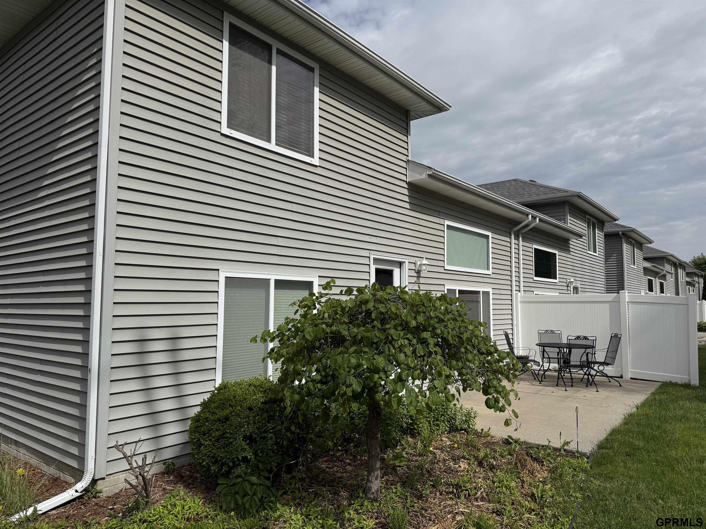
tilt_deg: +5.3
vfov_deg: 56.8
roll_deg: +0.0
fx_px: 489
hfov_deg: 71.6
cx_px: 353
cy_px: 264
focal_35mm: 24
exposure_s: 1/9091
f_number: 1.78
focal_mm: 6.76
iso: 80
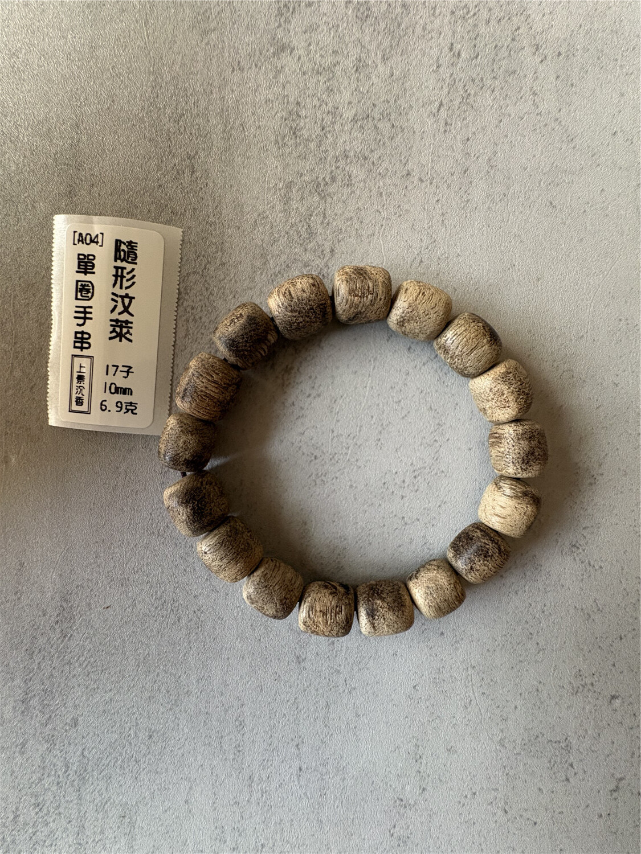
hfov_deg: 85.7
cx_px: 320
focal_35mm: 14
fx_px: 346
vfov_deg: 102.1
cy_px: 427
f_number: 2.2
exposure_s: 1/60
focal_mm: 2.22
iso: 400
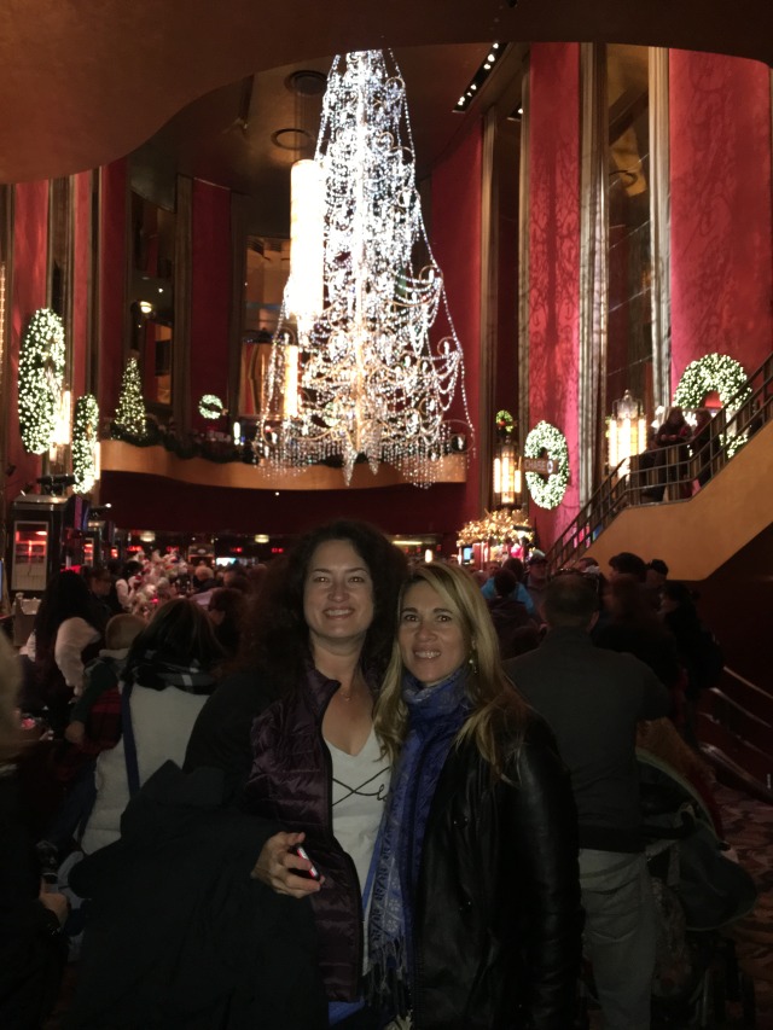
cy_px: 515
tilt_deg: +2.8
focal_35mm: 29
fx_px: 863
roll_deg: +0.8
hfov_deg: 48.2
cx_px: 386
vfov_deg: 61.7
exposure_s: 1/16
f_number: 2.2
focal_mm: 4.15
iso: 200
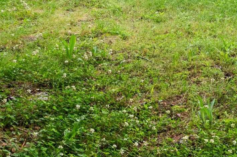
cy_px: -69
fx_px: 559
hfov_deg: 20.2
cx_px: 365
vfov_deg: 15.0
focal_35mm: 85
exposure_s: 1/20
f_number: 9
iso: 250
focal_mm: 16
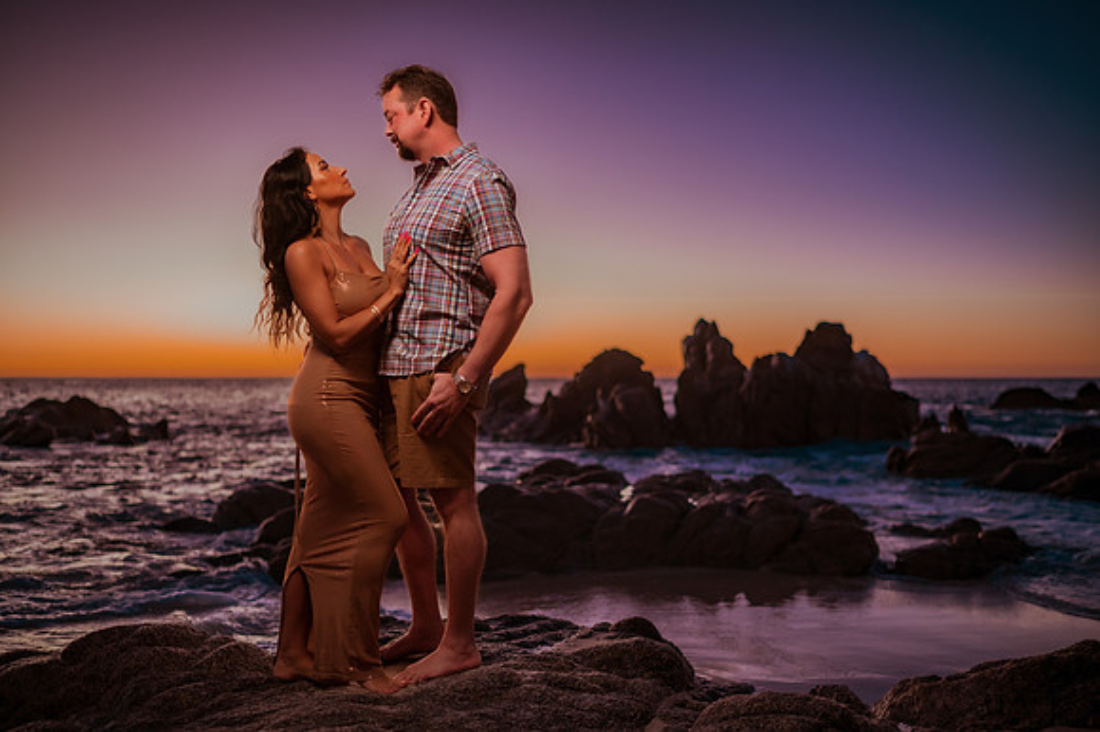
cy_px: 366
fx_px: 1082
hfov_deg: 53.9
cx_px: 550
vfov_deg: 37.4
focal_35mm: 35
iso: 800
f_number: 1.8
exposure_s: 1/250
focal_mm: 35
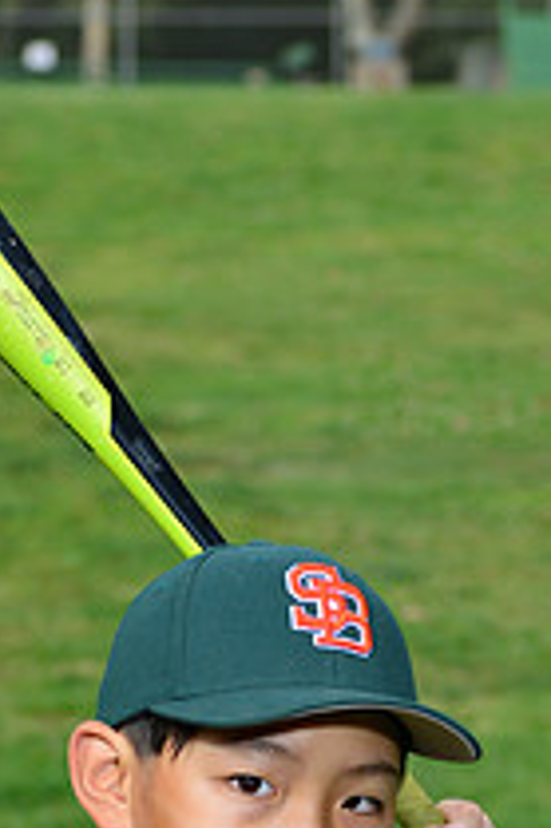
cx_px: 260
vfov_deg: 6.7
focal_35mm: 306
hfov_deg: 4.5
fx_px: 7036
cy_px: 994
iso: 200
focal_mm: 110
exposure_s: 1/200
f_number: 10
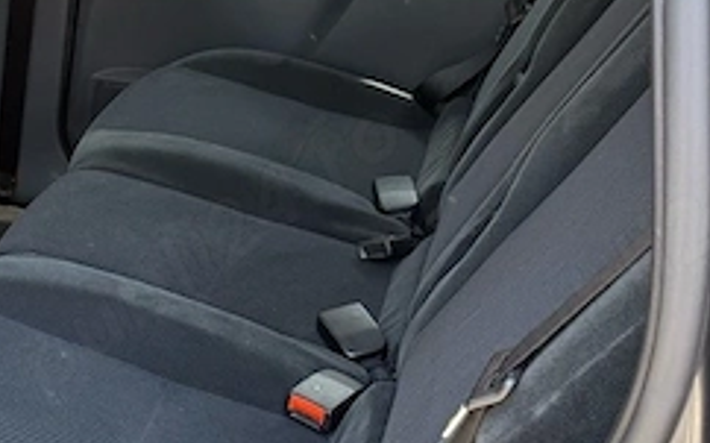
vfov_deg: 20.6
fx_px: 1218
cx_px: -129
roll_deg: +1.9
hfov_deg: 28.5
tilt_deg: -28.9
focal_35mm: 63
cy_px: 264
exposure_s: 1/279
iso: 100
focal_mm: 6.76
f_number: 1.78
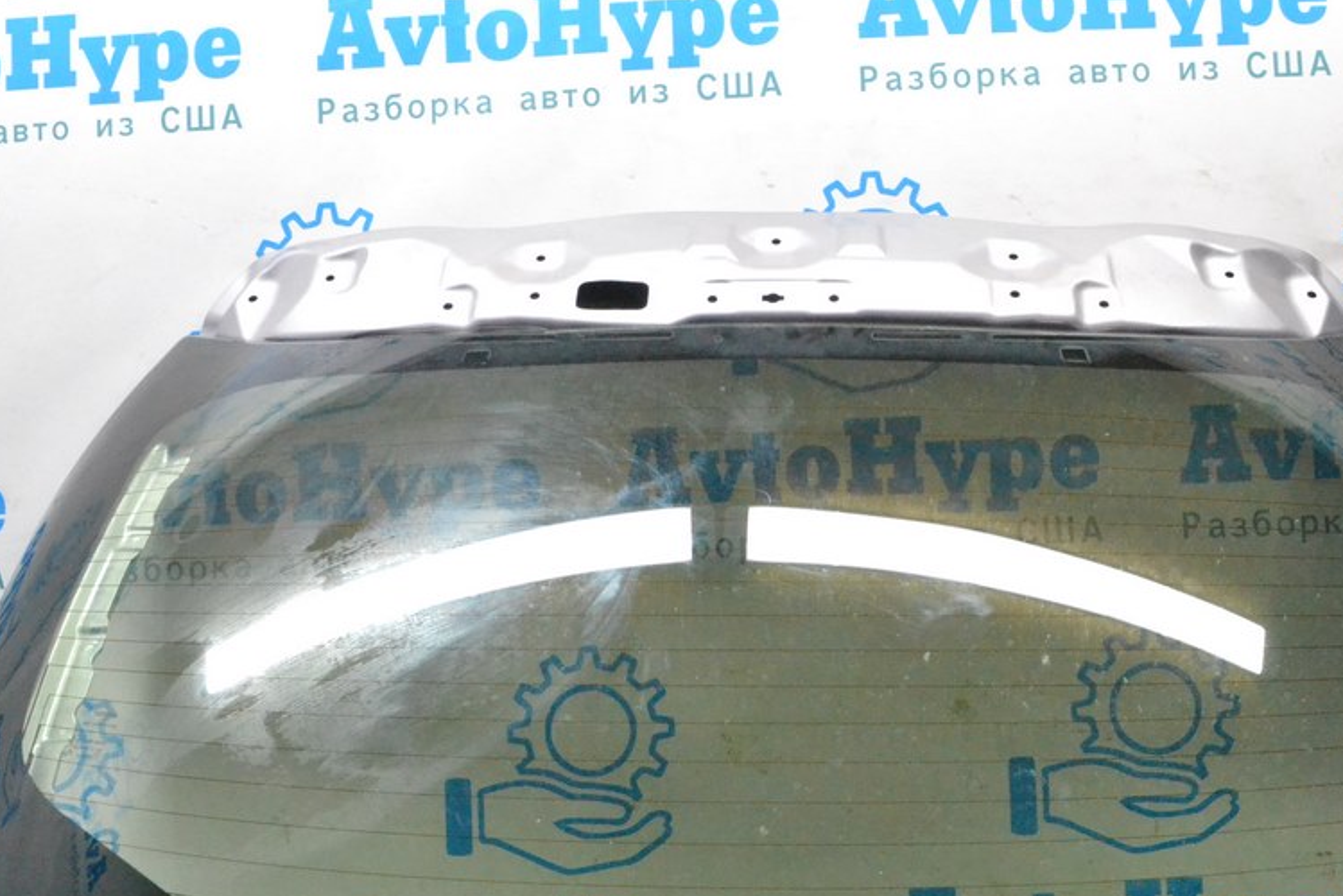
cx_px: 782
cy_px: 546
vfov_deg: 32.5
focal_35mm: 41
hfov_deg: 47.2
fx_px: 1530
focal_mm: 20
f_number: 13
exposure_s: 1/100
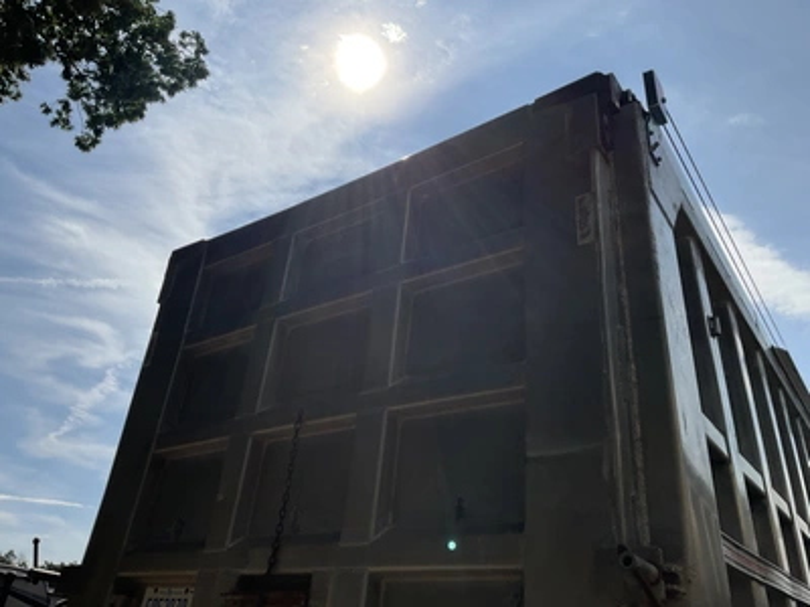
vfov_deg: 48.2
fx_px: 679
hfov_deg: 61.7
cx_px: 405
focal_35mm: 29
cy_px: 304
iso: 25
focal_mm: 3
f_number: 1.8
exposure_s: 1/4785
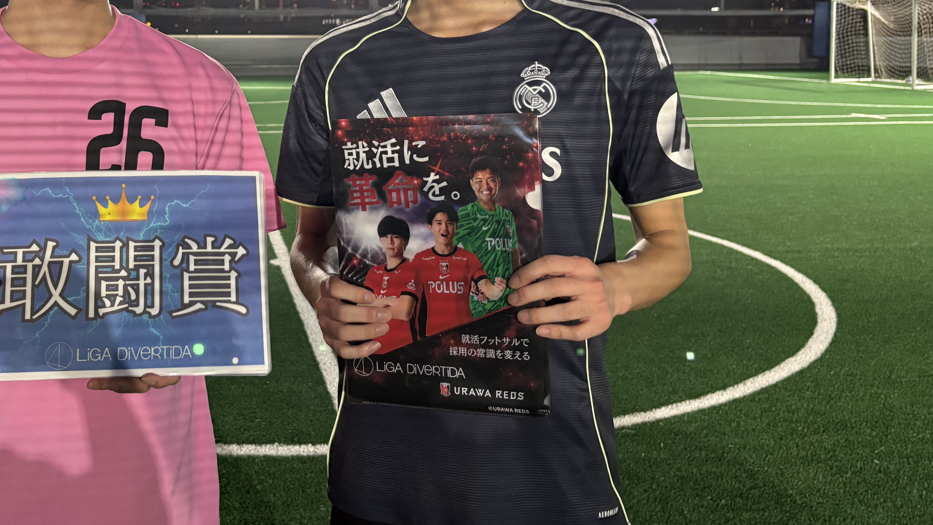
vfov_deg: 27.8
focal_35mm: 42
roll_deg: +0.9
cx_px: 273
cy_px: 108
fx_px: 1039
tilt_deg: -4.6
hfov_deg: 47.1
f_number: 1.6
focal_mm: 5.96
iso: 400
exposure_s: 1/50
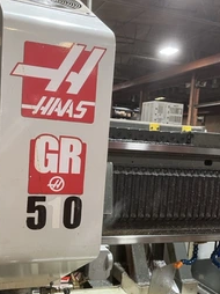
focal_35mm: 41
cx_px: 91
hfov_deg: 35.0
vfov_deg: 45.5
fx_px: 348
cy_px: 182
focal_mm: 5.1
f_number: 1.6
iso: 200
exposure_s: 1/60
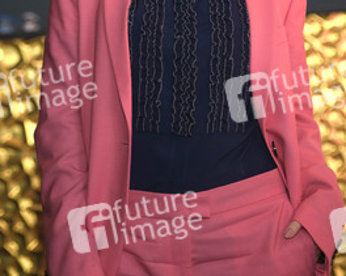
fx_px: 1382
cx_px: 173
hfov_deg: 14.3
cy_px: 26
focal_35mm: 135
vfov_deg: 11.4
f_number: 3.2
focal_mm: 95
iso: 800
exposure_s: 1/400
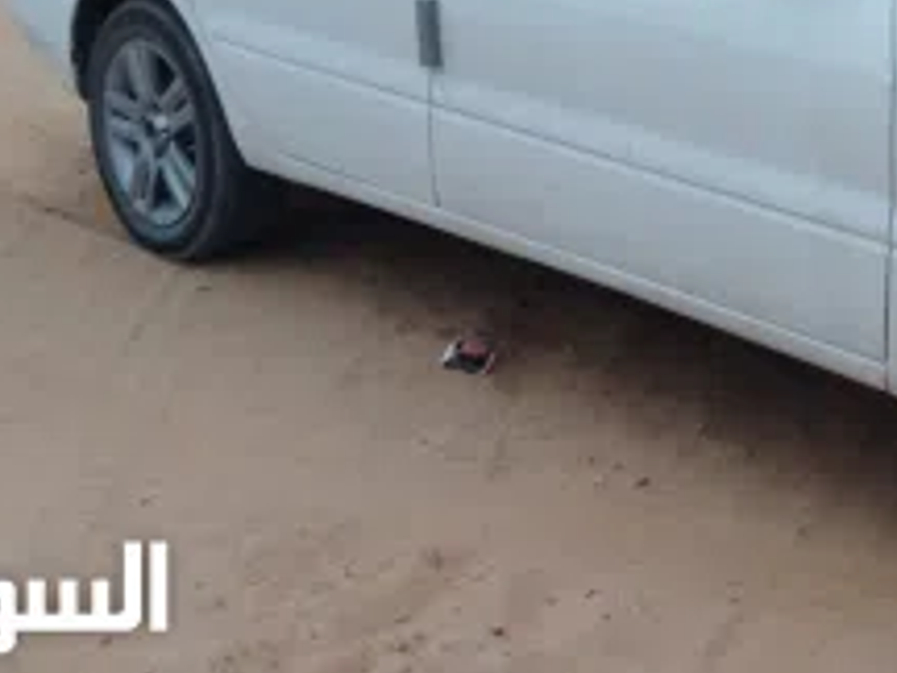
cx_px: 793
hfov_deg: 26.6
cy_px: -58
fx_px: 1840
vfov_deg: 19.9
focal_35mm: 71
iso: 500
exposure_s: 1/33
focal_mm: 5.31
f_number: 1.7
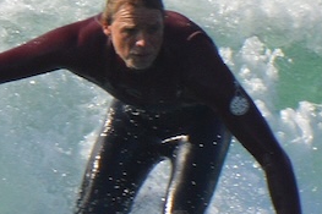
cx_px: 10
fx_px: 55982
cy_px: 77
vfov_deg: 0.2
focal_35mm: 6263
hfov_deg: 0.3
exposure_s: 1/1600
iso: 400
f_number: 6.3
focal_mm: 550
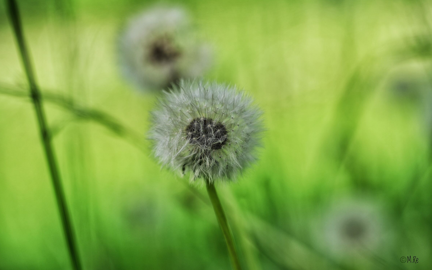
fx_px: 1271
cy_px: 126
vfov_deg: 12.1
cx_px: 217
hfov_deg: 19.3
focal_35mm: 108
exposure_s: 1/400
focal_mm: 105
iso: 100
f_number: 5
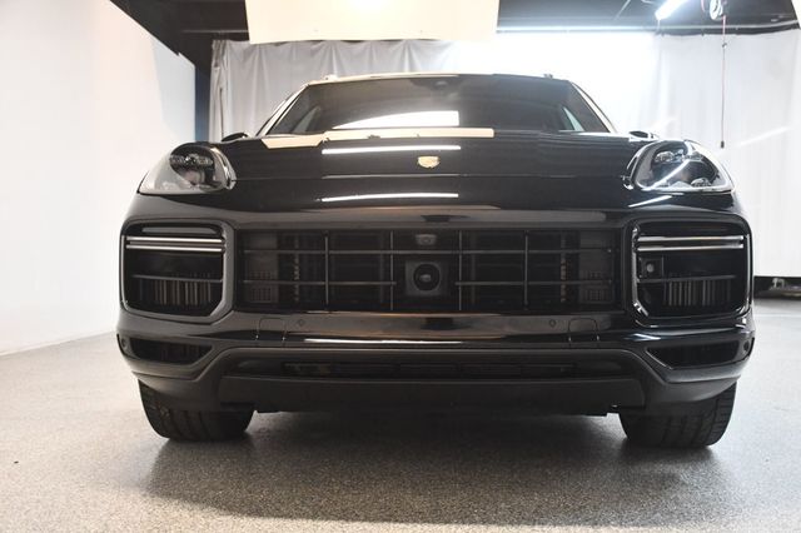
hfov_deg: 49.6
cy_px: 266
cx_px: 400
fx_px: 867
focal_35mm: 39
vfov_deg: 34.2
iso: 3200
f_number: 3.8
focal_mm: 26
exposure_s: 1/100
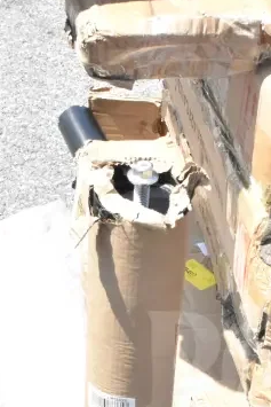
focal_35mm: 104
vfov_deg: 19.1
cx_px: 249
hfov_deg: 13.0
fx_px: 1176
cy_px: 402
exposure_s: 1/1250
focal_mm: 27
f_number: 18
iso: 6400
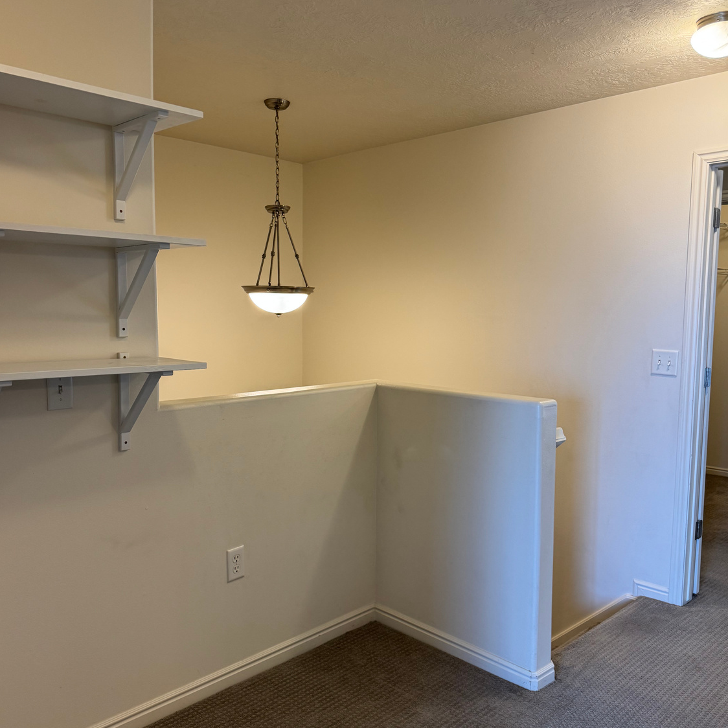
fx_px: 690
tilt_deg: -5.4
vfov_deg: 55.6
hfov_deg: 55.6
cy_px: 374
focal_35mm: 29
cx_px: 356
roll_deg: -0.2
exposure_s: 1/120
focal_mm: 6.76
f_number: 1.78
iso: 200
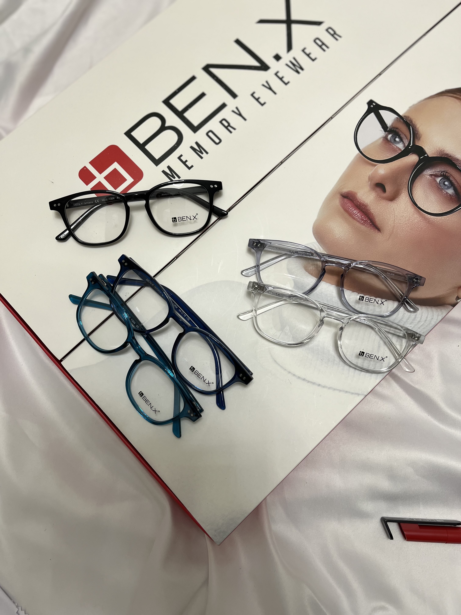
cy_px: 308
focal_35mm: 26
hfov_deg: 53.1
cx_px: 230
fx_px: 462
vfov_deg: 67.3
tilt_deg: -77.7
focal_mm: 5.1
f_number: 1.6
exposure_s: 1/50
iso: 80
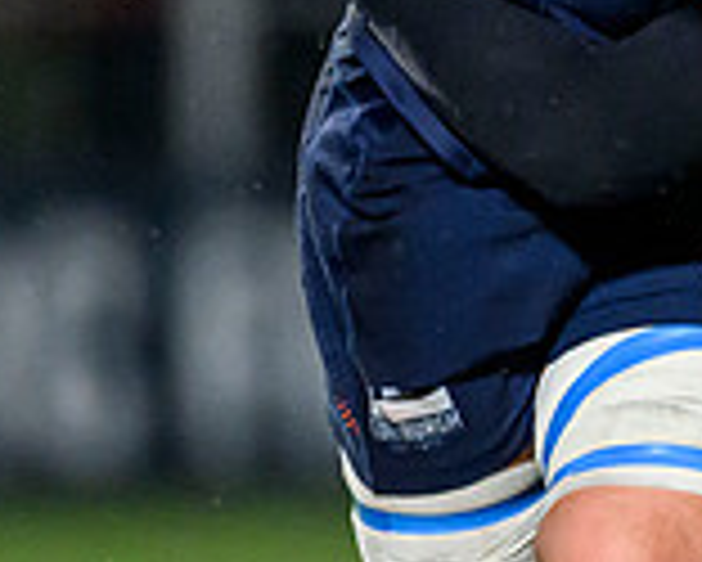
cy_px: -139
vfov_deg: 0.5
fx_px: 58626
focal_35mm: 2820
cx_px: 1435
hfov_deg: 0.7
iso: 8000
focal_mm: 560
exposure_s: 1/1250
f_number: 4
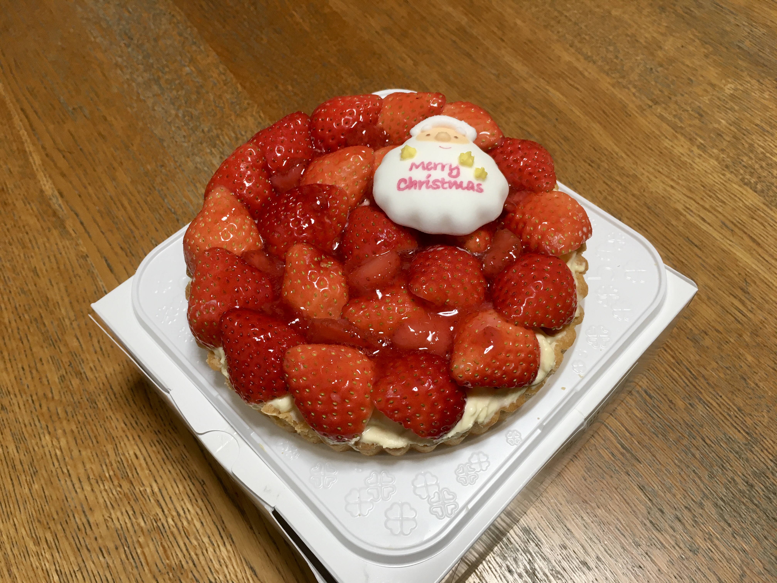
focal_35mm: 29
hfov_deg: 61.7
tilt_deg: -57.6
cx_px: 388
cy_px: 292
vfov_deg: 48.2
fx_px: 651
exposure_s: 1/30
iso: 64
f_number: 2.2
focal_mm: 4.15
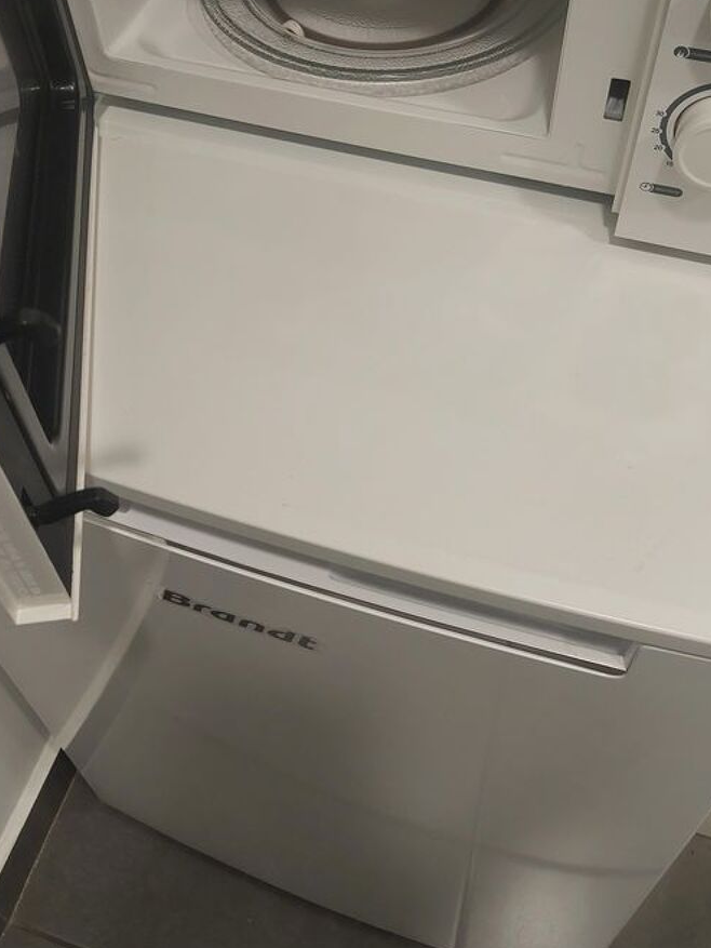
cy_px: 315
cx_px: 338
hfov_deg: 37.7
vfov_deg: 48.1
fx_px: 1040
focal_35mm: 38
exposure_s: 1/100
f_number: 1.8
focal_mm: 5.23
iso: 100
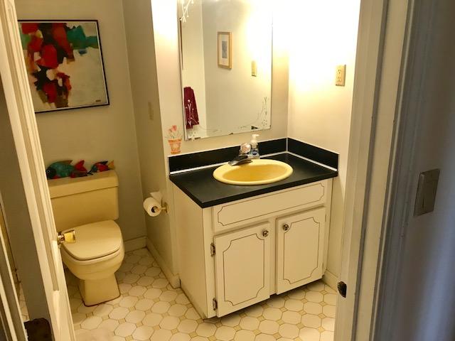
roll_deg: +2.2
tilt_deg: -15.8
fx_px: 368
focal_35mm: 28
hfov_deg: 63.4
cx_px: 228
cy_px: 170
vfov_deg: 49.7
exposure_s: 1/15
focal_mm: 3.99
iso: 64
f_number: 1.8
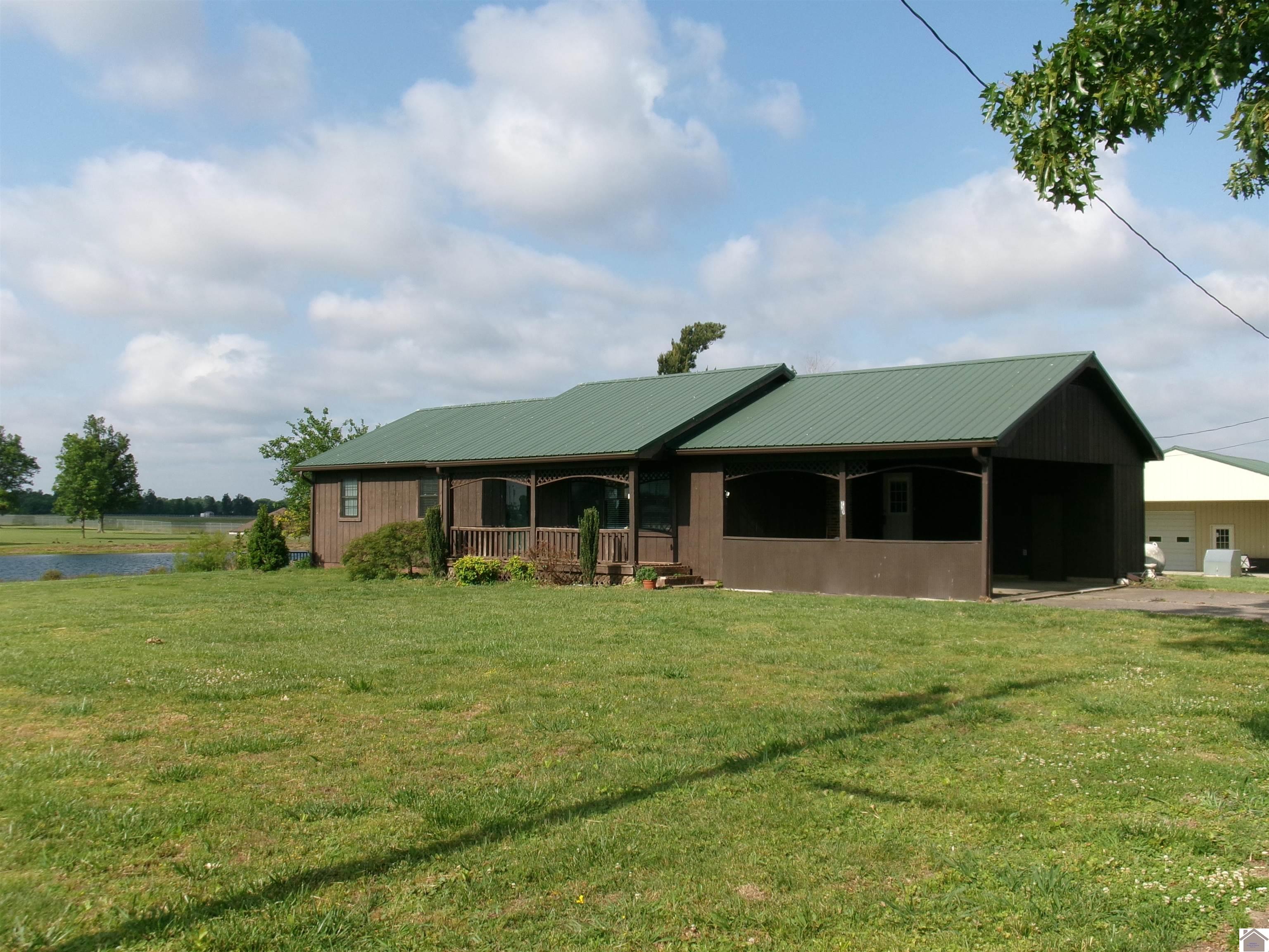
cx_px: 634
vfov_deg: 39.7
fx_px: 1320
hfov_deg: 51.4
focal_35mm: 36
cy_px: 476
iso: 100
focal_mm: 6.4
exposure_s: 1/120
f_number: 11.8
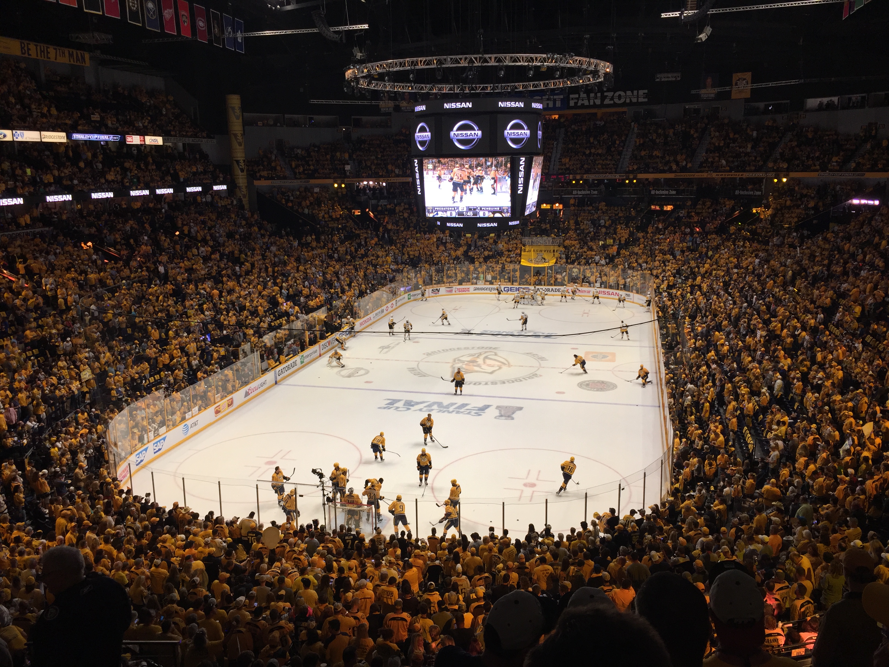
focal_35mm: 29
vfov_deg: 48.2
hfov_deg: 61.7
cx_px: 444
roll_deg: +0.9
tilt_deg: -13.3
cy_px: 334
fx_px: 745
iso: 32
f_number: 2.2
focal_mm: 4.15
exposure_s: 1/120
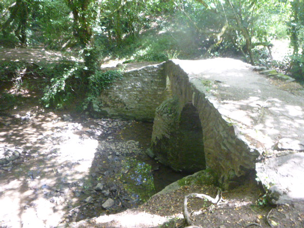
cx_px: 152
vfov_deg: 54.9
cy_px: 114
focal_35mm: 25
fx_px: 220
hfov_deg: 69.4
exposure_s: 1/30
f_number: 3.9
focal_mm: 4.5
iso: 400
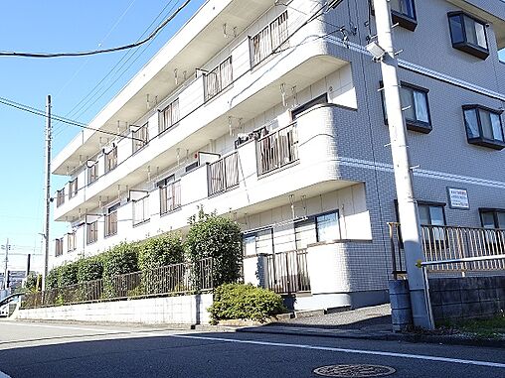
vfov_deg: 44.2
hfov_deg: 56.8
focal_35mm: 32
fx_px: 467
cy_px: 189
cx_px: 252
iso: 80
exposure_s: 1/250
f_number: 4
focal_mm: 5.43
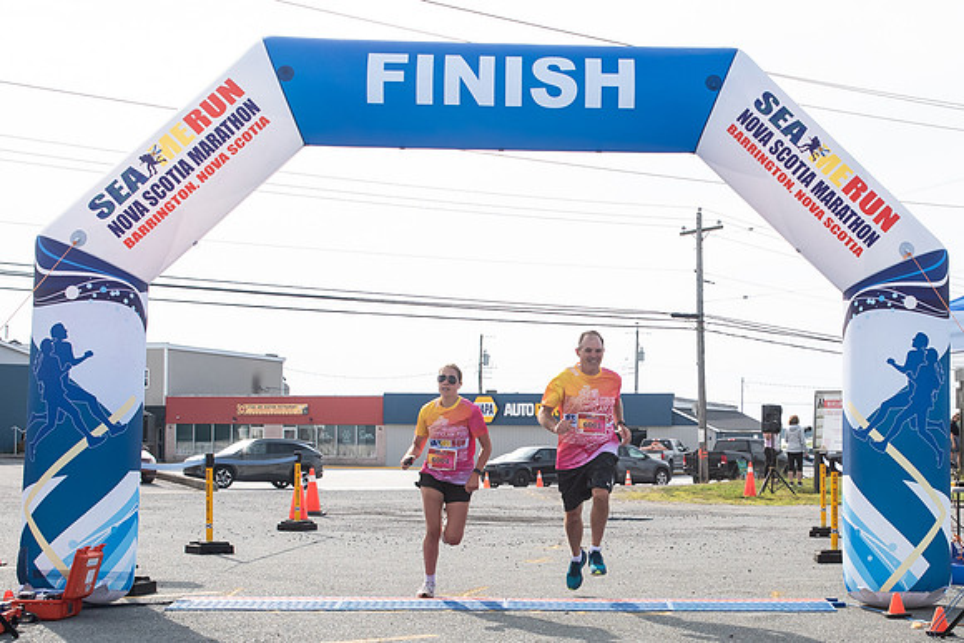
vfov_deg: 23.6
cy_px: 414
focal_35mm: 57
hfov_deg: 34.5
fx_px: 1535
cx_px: 653
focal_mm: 32
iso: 800
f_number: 4
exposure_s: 1/3200
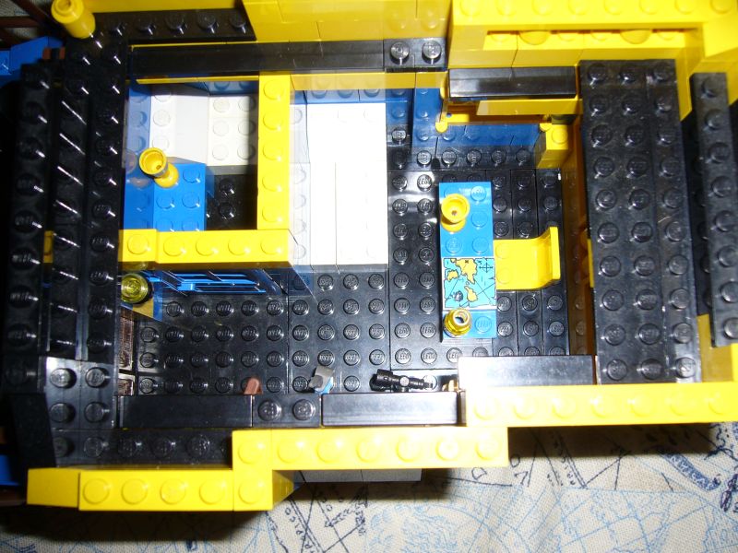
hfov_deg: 52.6
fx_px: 746
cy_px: 276
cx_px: 369
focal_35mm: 35
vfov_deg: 40.7
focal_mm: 5.8
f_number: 2.8
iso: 80
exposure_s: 1/60
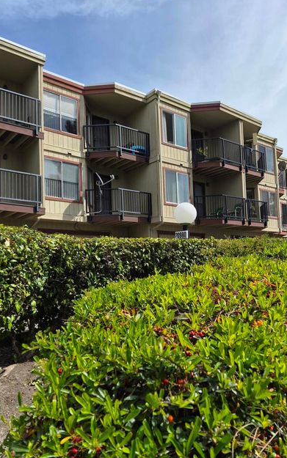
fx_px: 325
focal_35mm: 26
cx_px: 144
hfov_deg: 47.6
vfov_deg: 70.4
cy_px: 236
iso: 80
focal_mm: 5.4
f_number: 1.8
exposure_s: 1/5856
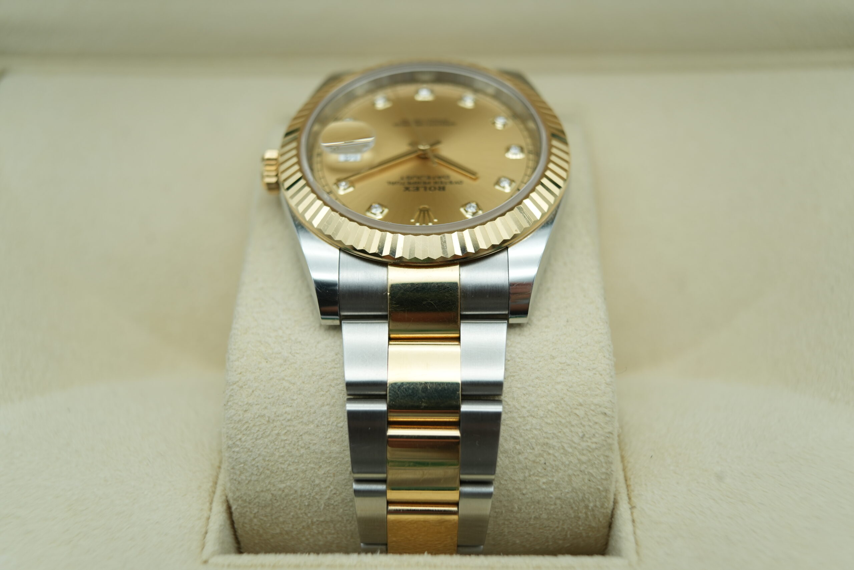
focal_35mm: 35
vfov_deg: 37.9
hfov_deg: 54.4
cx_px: 427
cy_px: 285
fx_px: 830
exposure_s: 1/250
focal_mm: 35
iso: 400
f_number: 5
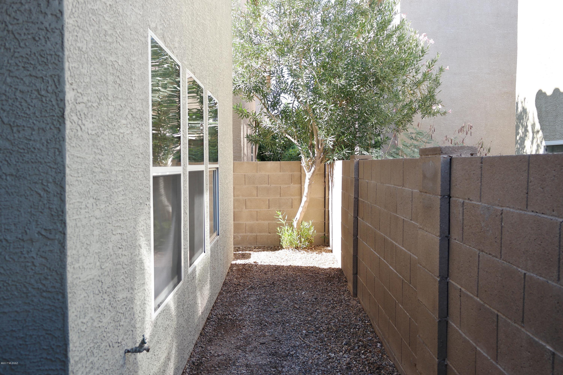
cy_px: 188
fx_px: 469
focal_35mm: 30
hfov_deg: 61.9
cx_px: 282
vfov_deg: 43.6
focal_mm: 20
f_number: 4
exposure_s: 1/100
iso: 100
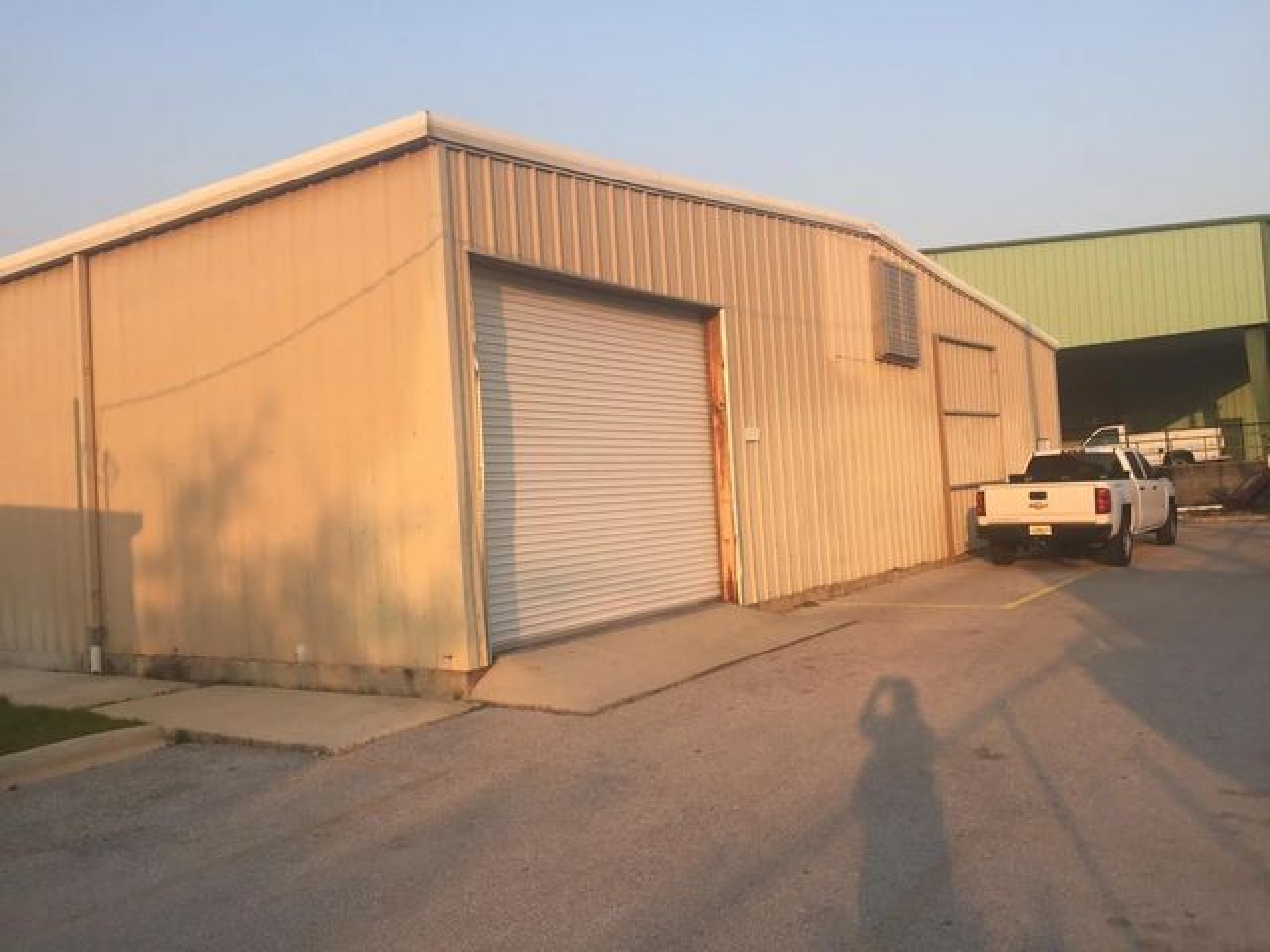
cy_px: 476
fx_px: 1064
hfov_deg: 61.7
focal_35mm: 29
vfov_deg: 48.2
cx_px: 635
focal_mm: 4.15
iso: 32
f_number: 2.2
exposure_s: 1/746
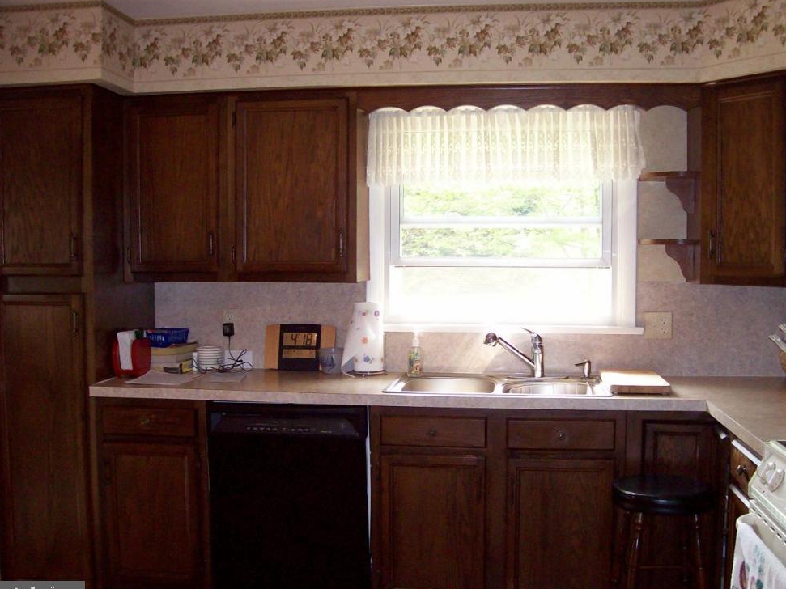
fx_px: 863
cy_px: 303
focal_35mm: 38
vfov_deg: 37.7
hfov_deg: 49.0
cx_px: 399
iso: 140
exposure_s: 1/64
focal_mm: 6
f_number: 2.7
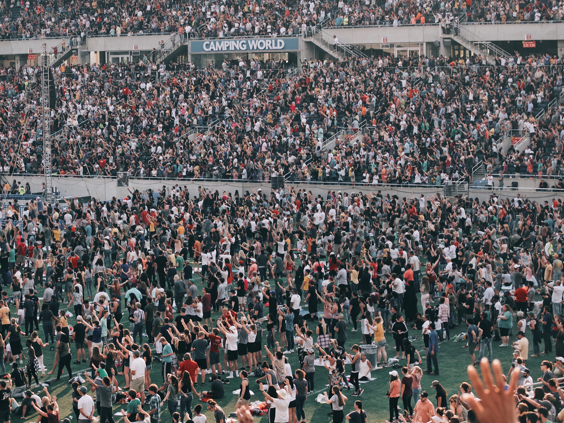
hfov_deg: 21.9
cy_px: 211
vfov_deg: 16.5
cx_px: 263
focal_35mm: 90
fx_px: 1459
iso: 200
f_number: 5.6
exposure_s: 1/250
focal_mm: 55
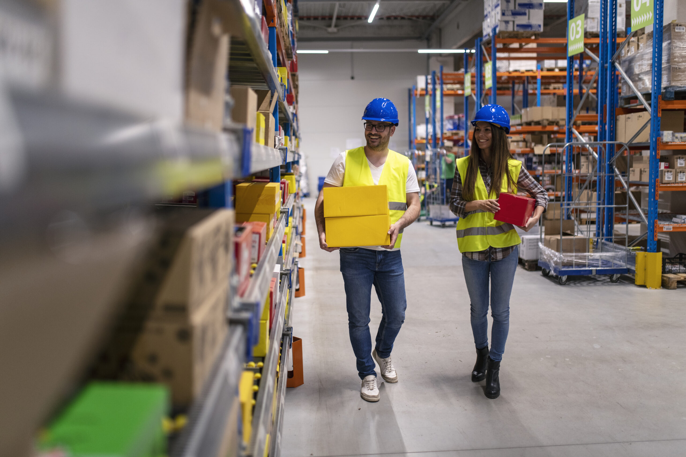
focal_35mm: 35
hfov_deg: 54.4
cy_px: 228
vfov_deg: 37.9
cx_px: 343
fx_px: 667
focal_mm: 35
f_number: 1.4
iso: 500
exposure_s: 1/250
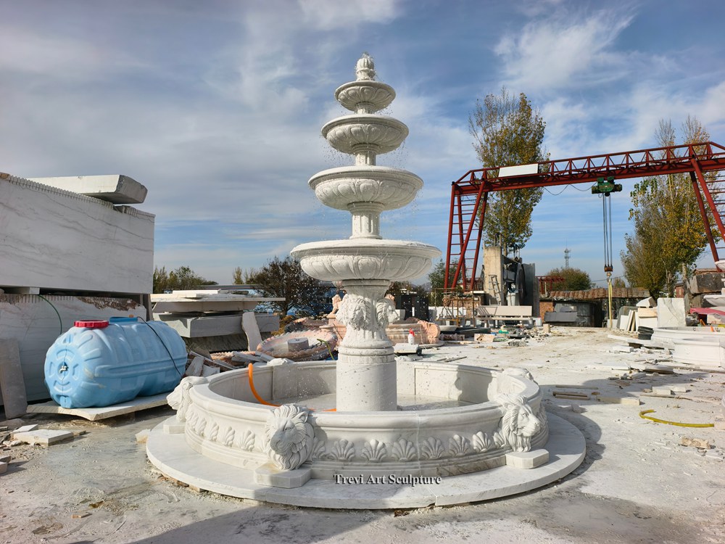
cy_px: 272
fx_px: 482
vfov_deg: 58.9
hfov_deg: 73.9
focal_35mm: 23
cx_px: 362
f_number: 1.57
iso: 72
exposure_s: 1/6211
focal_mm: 6.54
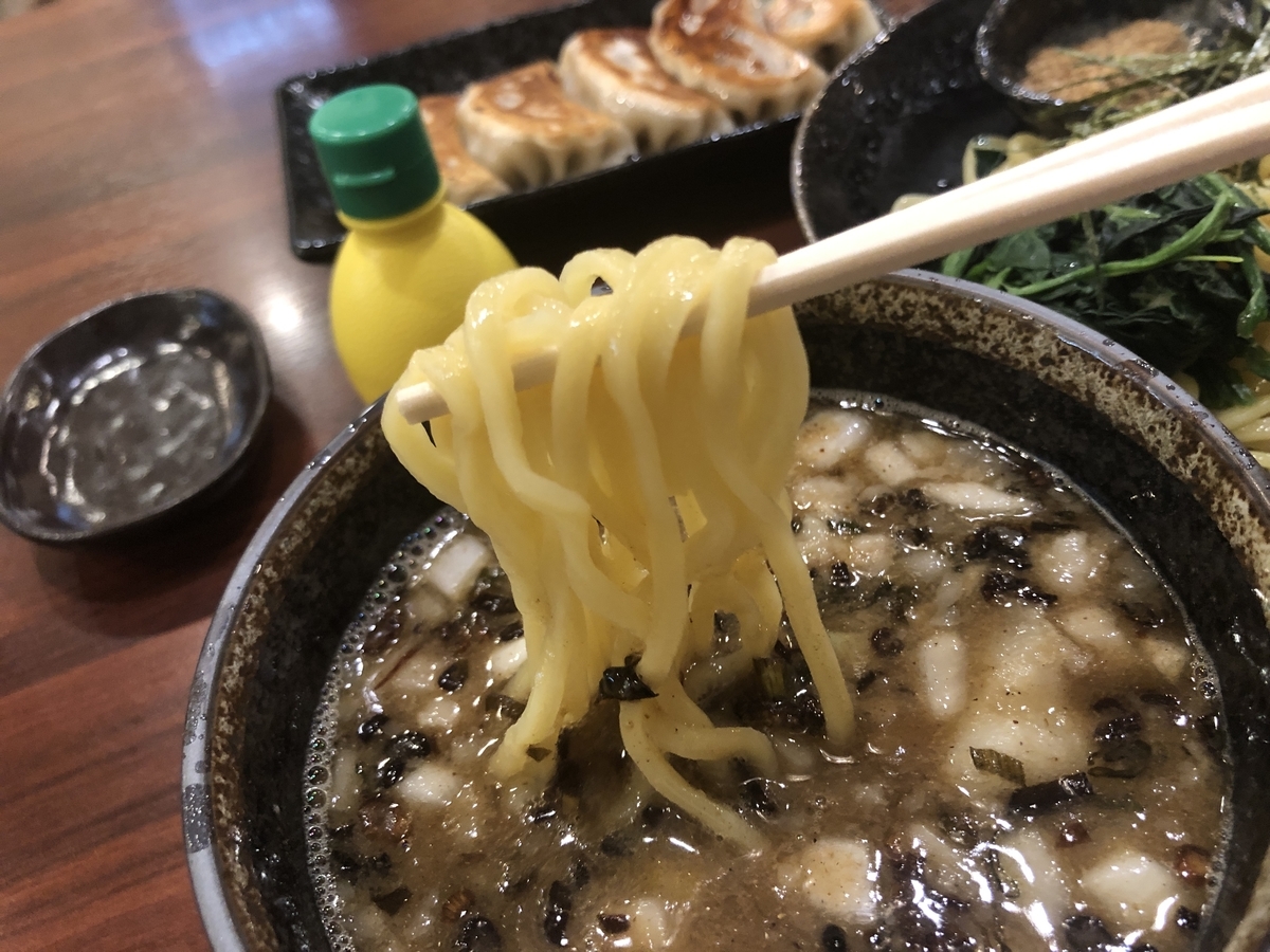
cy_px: 476
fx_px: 1027
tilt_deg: -47.5
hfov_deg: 63.4
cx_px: 635
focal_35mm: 28
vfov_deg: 49.7
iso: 100
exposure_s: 1/13
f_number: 1.8
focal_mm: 3.99
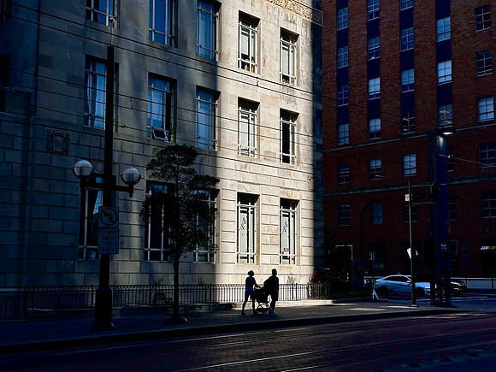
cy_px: 186
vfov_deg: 30.3
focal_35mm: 48
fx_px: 688
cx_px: 248
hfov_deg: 39.7
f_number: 1.78
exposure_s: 1/3257
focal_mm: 6.86
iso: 64
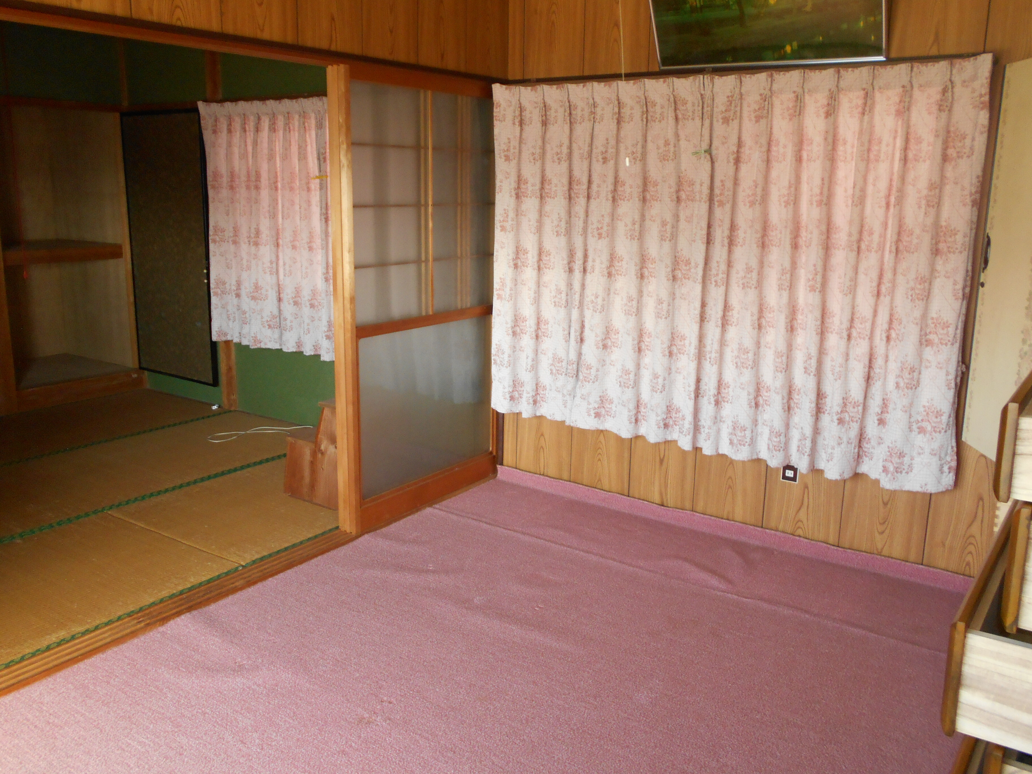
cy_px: 387
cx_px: 516
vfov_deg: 46.8
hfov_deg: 60.0
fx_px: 894
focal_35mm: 30
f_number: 3.4
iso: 250
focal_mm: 5.1
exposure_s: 1/30
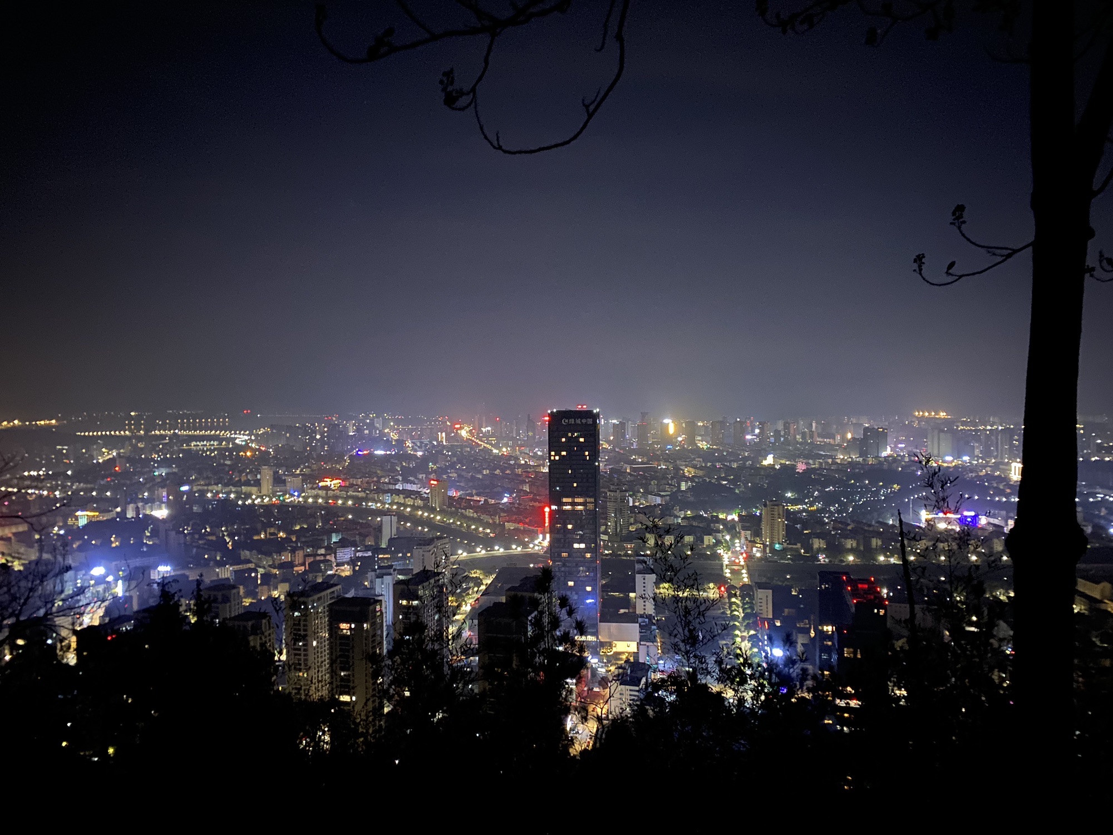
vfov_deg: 53.1
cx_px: 556
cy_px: 418
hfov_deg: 67.3
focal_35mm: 26
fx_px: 836
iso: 500
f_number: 1.8
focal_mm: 4.25
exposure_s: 1/2
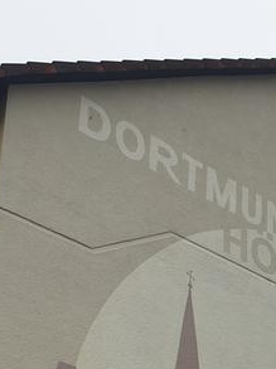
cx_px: 269
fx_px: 852
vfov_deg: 21.4
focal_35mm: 80
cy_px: 516
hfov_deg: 18.0
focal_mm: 4.3
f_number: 2.4
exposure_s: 1/114
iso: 50
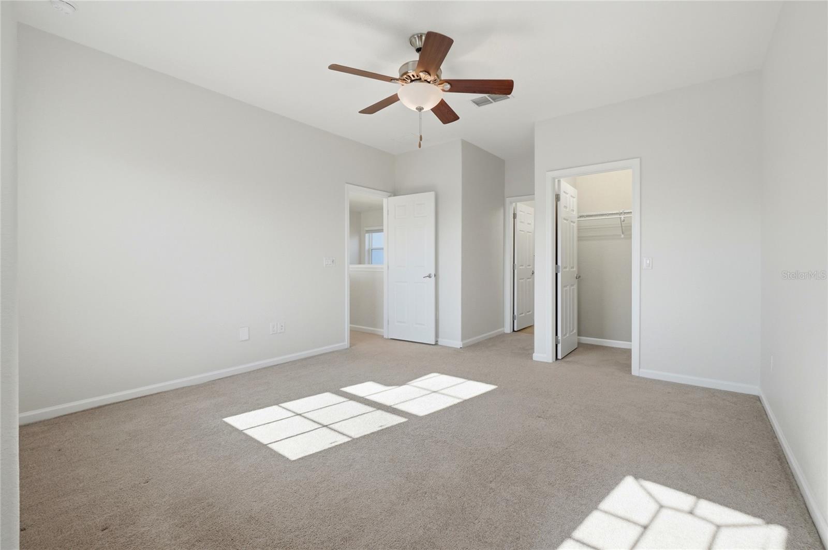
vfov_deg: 77.2
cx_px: 414
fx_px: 345
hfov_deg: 100.5
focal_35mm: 15
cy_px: 275
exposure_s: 1/125
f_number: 7.1
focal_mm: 10
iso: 100
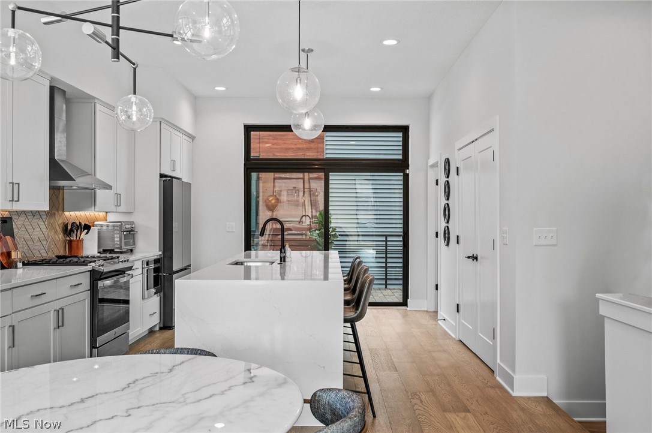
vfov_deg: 43.5
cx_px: 326
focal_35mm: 30
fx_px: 543
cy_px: 216
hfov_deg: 62.0
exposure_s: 1/13
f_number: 8
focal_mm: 30
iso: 400
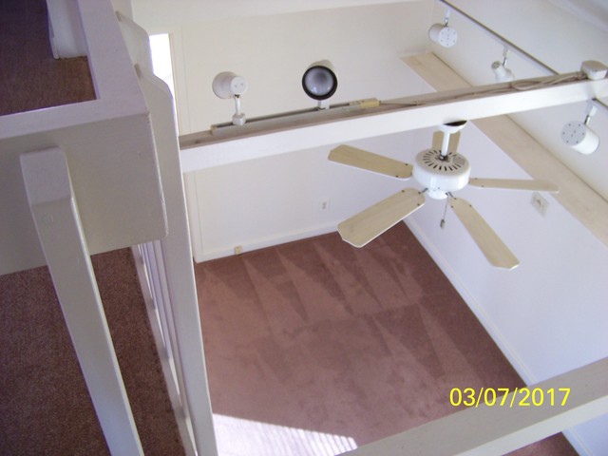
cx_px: 304
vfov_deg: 39.7
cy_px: 228
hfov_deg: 51.4
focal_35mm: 36
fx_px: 632
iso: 160
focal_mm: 5.85
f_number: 2.8
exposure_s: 1/30
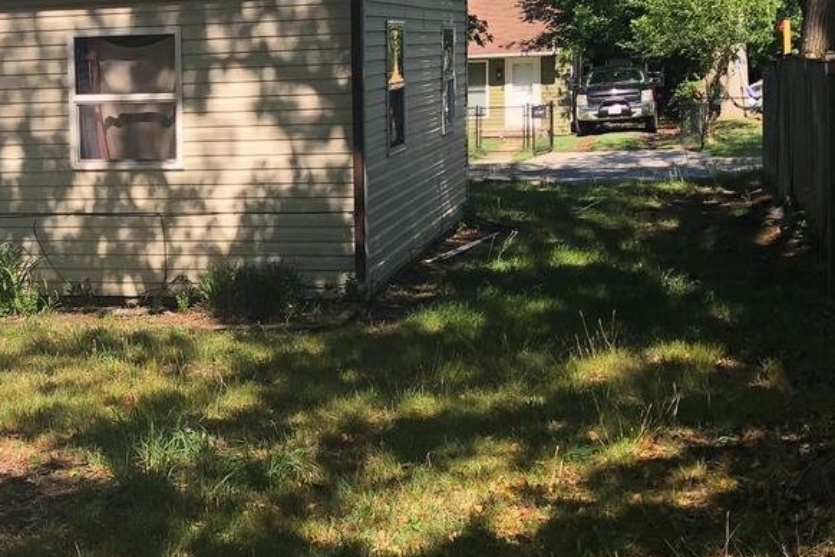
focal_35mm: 72
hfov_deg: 27.2
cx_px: 95
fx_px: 1670
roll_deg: +2.0
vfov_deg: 18.9
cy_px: 258
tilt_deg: -6.8
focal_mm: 3.99
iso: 20
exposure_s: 1/762
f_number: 1.8
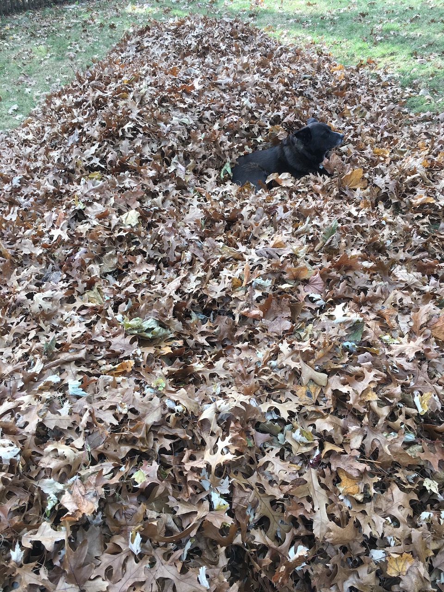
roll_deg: +0.2
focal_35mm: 29
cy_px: 296
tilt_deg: -32.6
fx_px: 496
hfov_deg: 48.2
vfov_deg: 61.7
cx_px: 222
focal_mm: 4.15
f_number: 2.2
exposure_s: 1/120
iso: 32
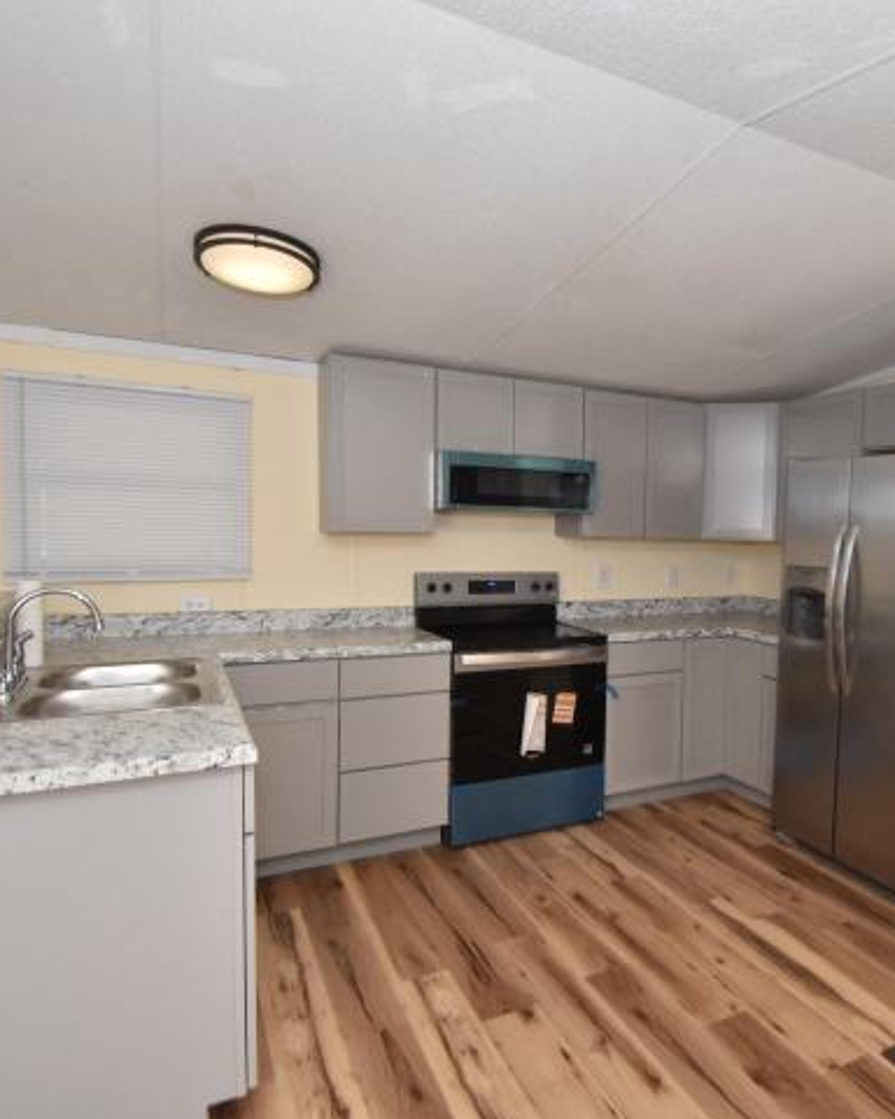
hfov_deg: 60.5
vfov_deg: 75.0
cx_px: 643
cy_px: 557
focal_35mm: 22
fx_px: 728
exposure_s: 1/250
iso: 800
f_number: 3.5
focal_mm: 10
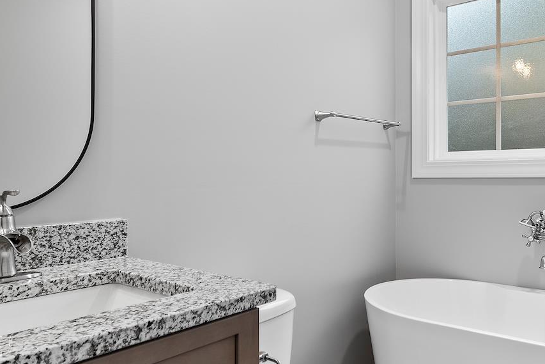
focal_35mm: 30
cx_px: 283
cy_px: 168
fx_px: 454
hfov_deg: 61.9
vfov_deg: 43.6
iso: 100
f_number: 4.5
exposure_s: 1/6
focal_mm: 10
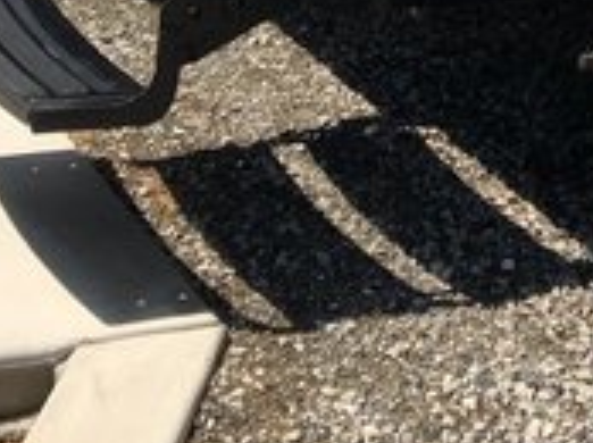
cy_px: -487
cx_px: 518
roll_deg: -3.8
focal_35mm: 129
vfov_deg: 10.4
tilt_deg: -5.8
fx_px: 2207
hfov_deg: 15.2
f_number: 1.8
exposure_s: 1/3472
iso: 20
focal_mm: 3.99
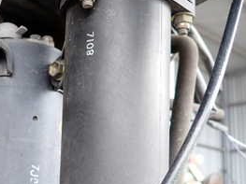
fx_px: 405
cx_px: 36
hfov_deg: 32.5
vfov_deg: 25.6
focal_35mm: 57
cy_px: 100
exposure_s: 1/125
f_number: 2
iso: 160
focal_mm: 4.5
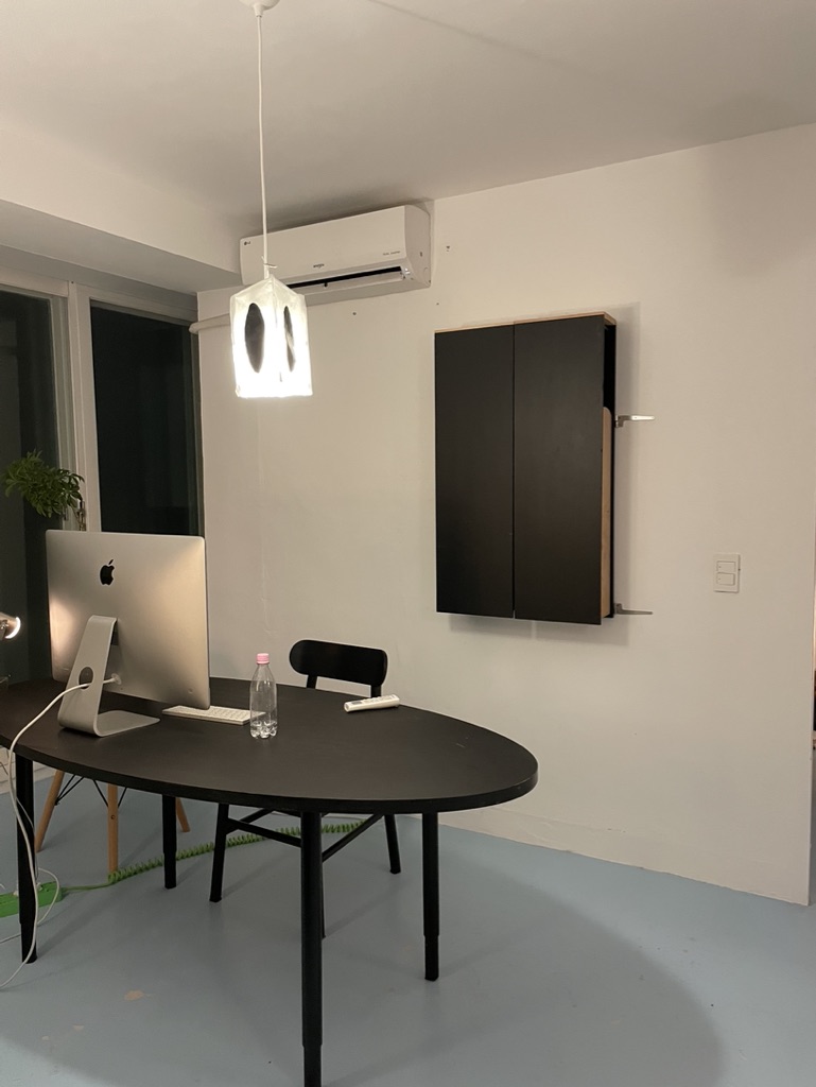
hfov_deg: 53.1
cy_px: 544
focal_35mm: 26
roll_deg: +0.5
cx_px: 408
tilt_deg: -2.1
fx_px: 817
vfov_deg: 67.3
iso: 400
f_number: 1.6
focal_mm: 4.2
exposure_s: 1/60
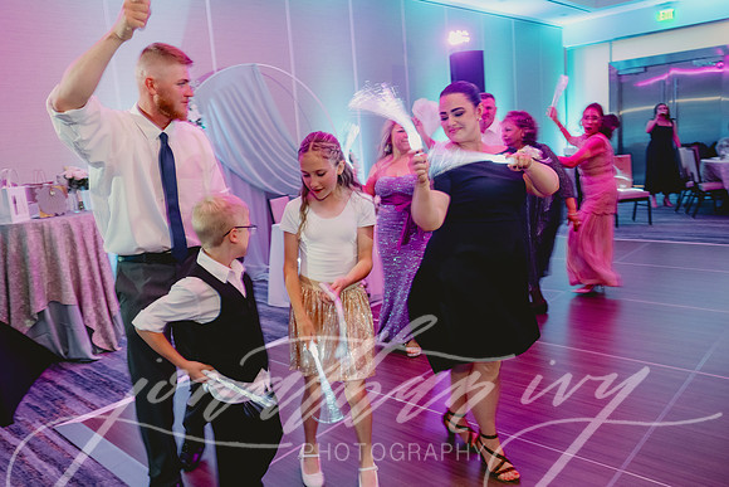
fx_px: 582
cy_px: 239
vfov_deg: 45.4
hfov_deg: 64.0
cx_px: 328
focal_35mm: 29
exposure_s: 1/40
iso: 1600
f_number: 2.8
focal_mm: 24.5
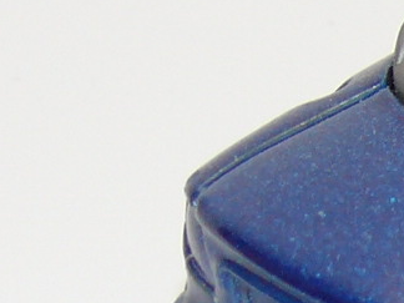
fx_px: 5940
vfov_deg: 2.9
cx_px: 877
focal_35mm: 509
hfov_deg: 3.8
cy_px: 65
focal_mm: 13.4
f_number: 4
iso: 100
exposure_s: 1/30
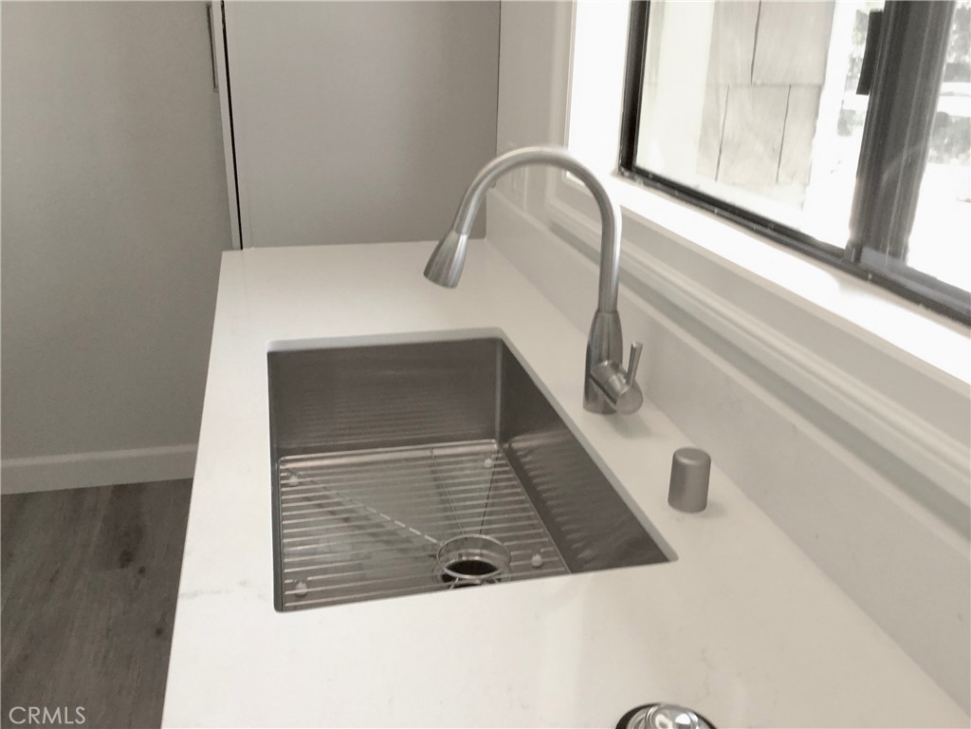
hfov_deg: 58.4
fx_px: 870
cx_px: 486
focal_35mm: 31
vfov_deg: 45.4
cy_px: 364
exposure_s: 1/30
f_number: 2.4
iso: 64
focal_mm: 3.3
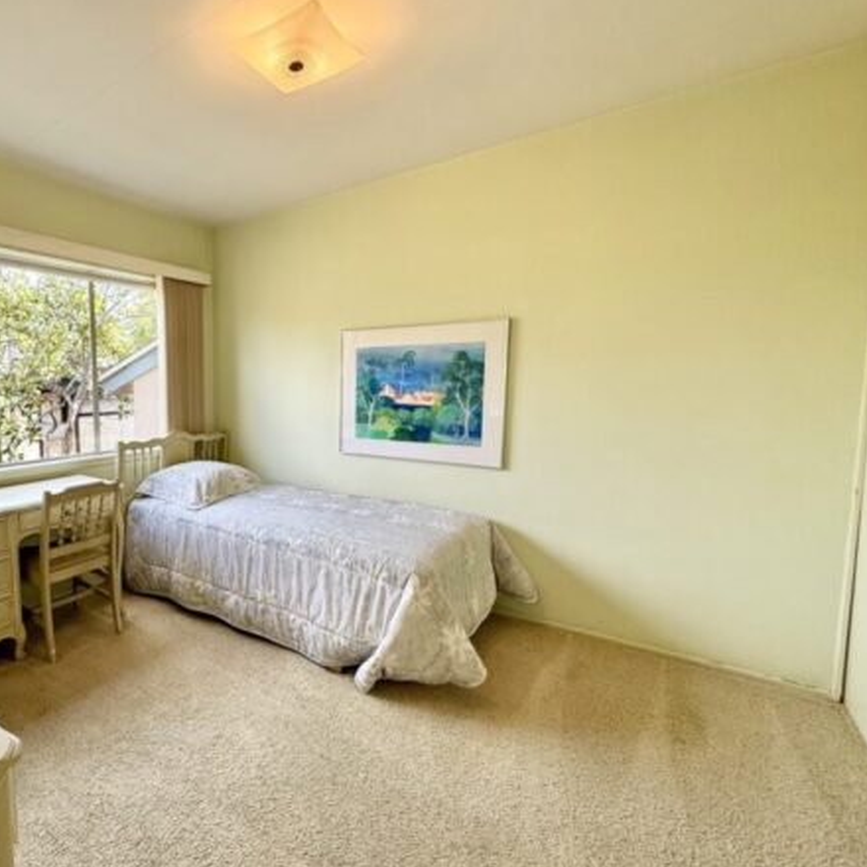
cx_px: 244
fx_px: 510
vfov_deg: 80.7
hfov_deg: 76.3
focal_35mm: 18
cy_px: 432
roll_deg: +0.5
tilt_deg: -4.4
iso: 64
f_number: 2.2
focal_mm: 2.22
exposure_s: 1/150
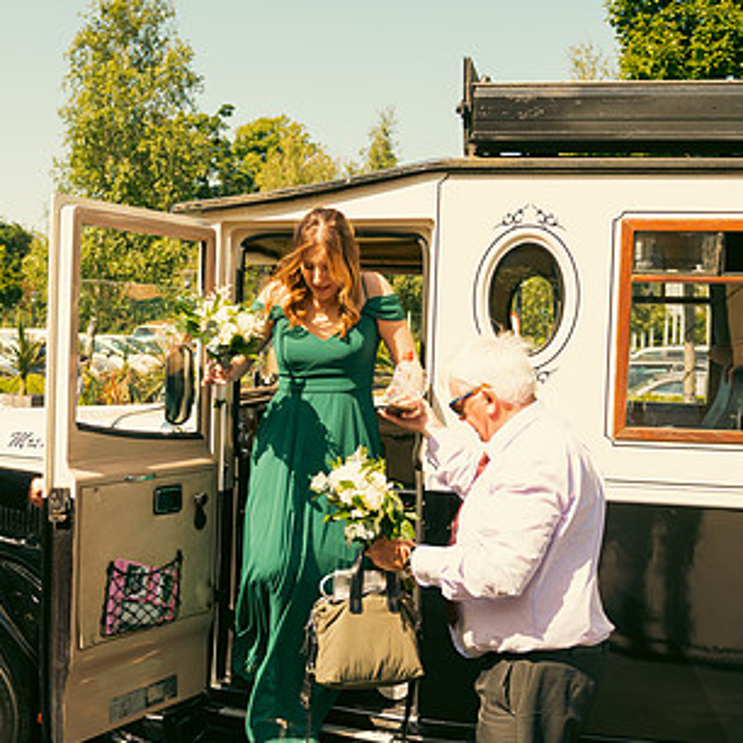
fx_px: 1214
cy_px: 397
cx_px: 313
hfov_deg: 34.0
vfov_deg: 34.0
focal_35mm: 50
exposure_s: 1/800
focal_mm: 31
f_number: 3.5
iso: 125
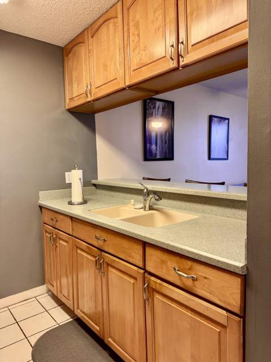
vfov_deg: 71.6
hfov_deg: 56.8
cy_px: 181
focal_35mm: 24
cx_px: 136
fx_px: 251
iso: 250
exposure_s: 1/60
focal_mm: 6.76
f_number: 1.78
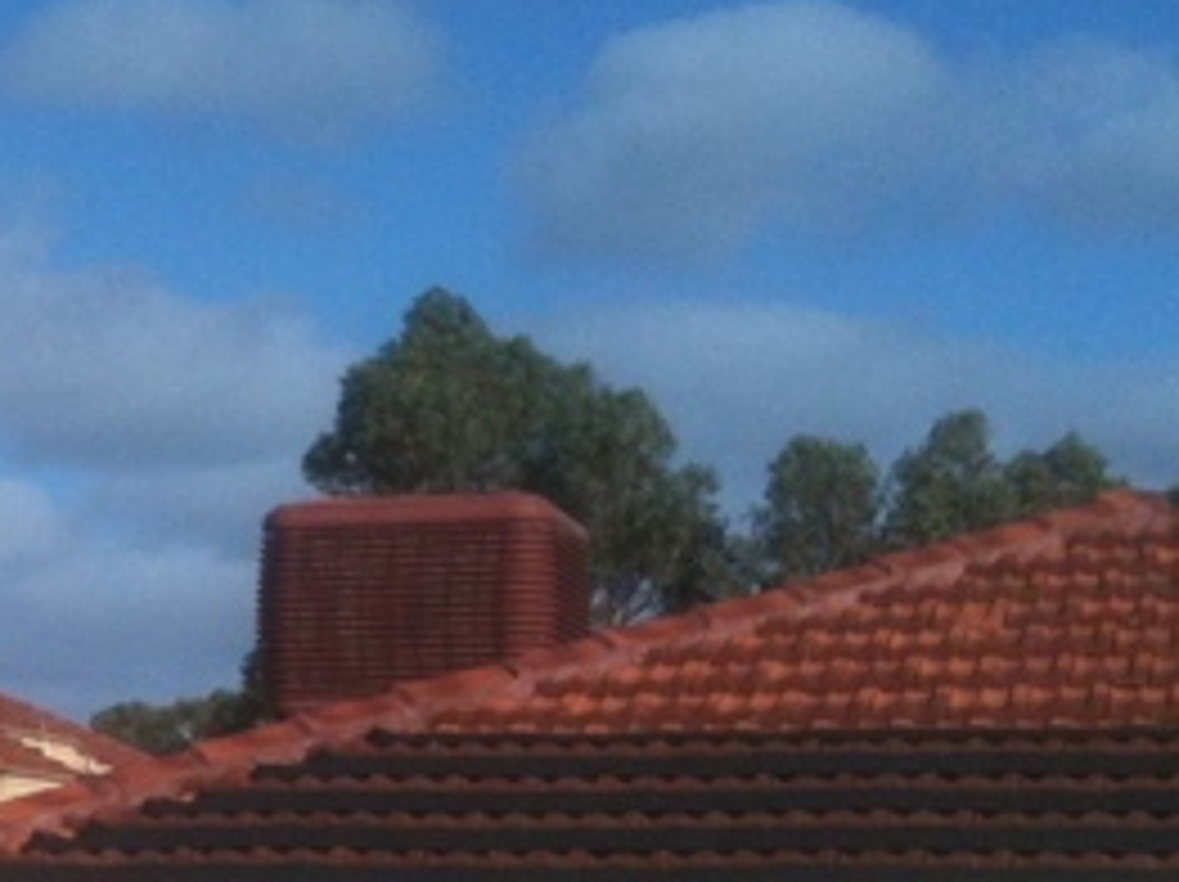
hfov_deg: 17.2
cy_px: 1120
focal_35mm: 107
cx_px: -382
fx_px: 3641
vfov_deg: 13.4
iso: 64
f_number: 2.8
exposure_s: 1/1800
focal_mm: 3.85
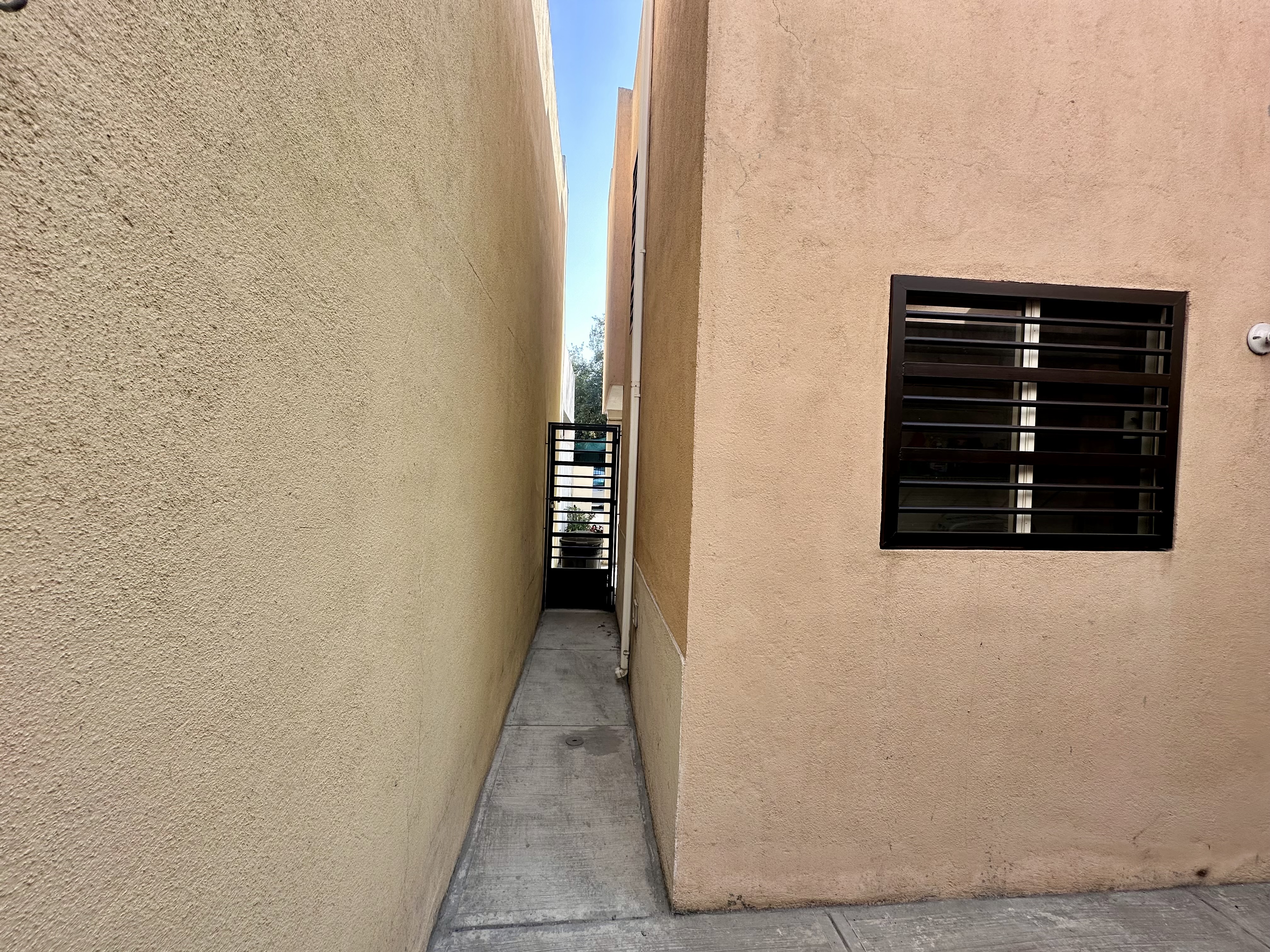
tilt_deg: +0.2
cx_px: 635
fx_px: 514
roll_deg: -1.6
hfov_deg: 102.1
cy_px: 476
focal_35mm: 14
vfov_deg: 85.7
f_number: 2.2
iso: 40
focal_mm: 2.22
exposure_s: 1/316
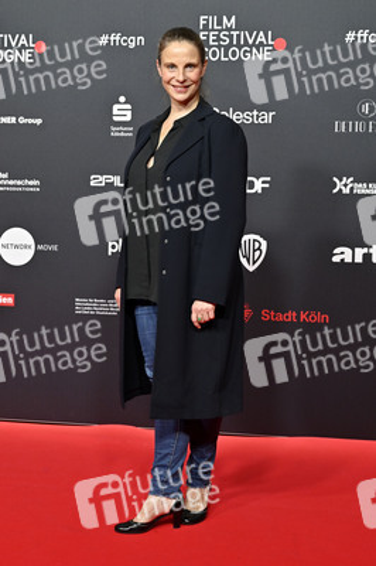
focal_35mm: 52
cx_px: 188
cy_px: 283
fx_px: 816
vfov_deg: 38.2
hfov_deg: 25.9
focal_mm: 52
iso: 1000
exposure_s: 1/200
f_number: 5
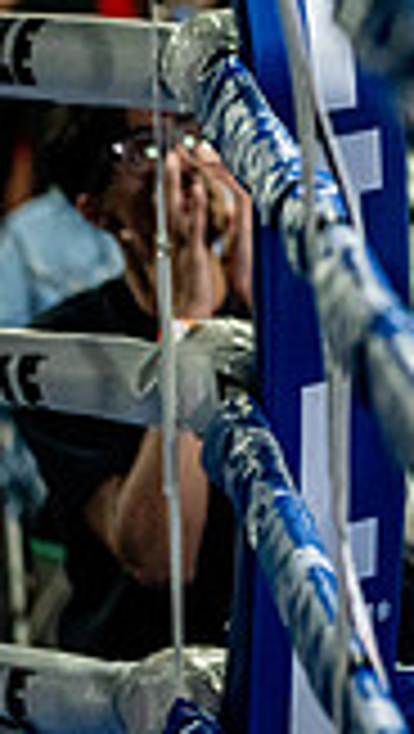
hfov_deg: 4.0
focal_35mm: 298
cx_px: 976
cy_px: -88
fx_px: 5801
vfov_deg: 7.2
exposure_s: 1/1000
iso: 4000
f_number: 2
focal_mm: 80
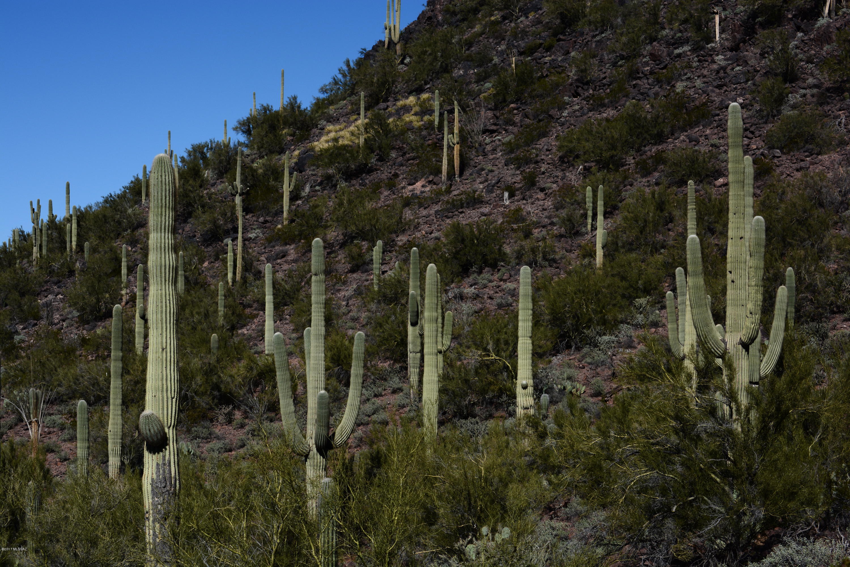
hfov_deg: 24.6
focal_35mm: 82
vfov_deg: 16.6
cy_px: 284
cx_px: 425
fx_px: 1948
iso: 110
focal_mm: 55
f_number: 11
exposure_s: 1/500
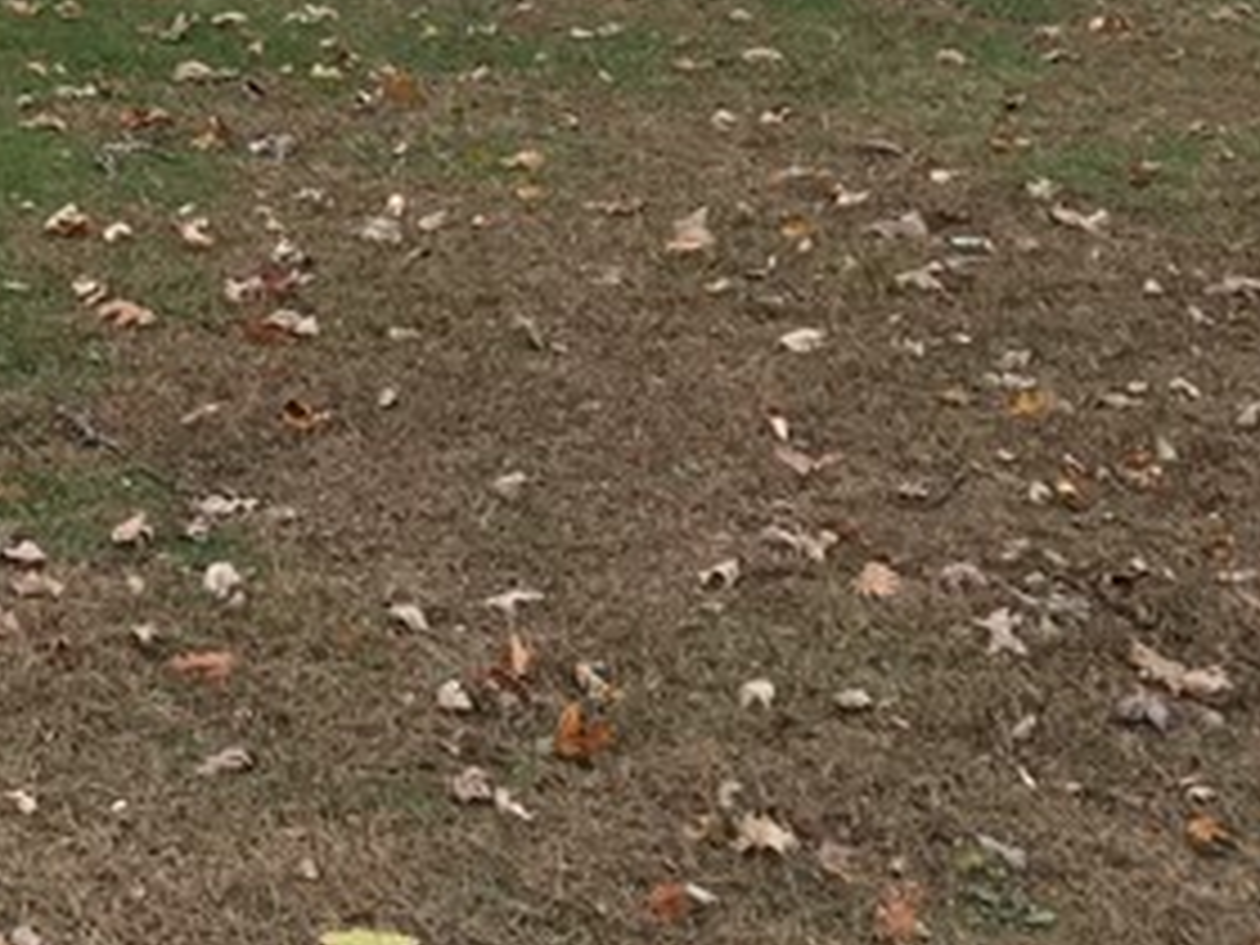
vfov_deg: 13.1
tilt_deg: +2.0
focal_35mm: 106
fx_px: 3858
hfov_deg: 15.9
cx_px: -958
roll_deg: -1.1
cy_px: -558
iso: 40
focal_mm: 4.15
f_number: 2.2
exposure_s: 1/120
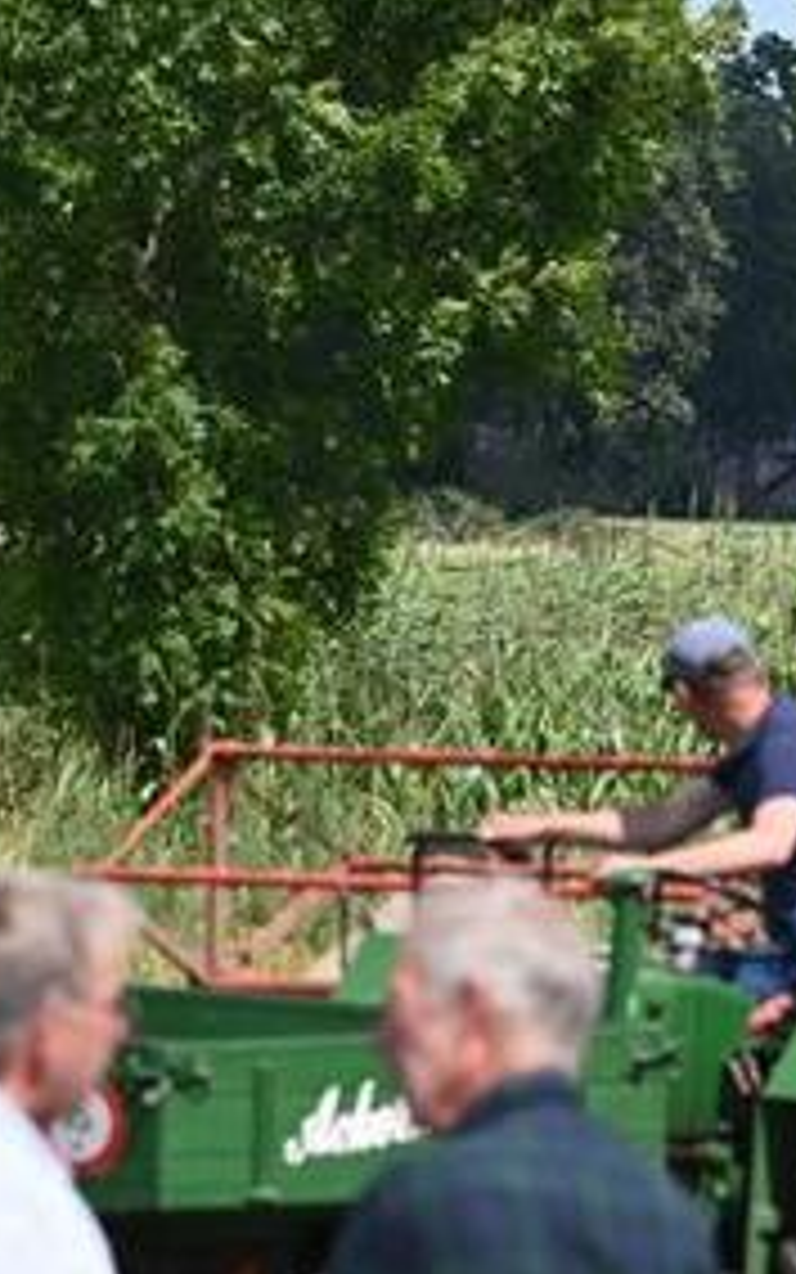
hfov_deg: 2.2
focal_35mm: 585
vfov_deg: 3.6
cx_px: 1275
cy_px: 358
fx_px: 20295
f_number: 5.6
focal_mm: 160
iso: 100
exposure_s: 1/500
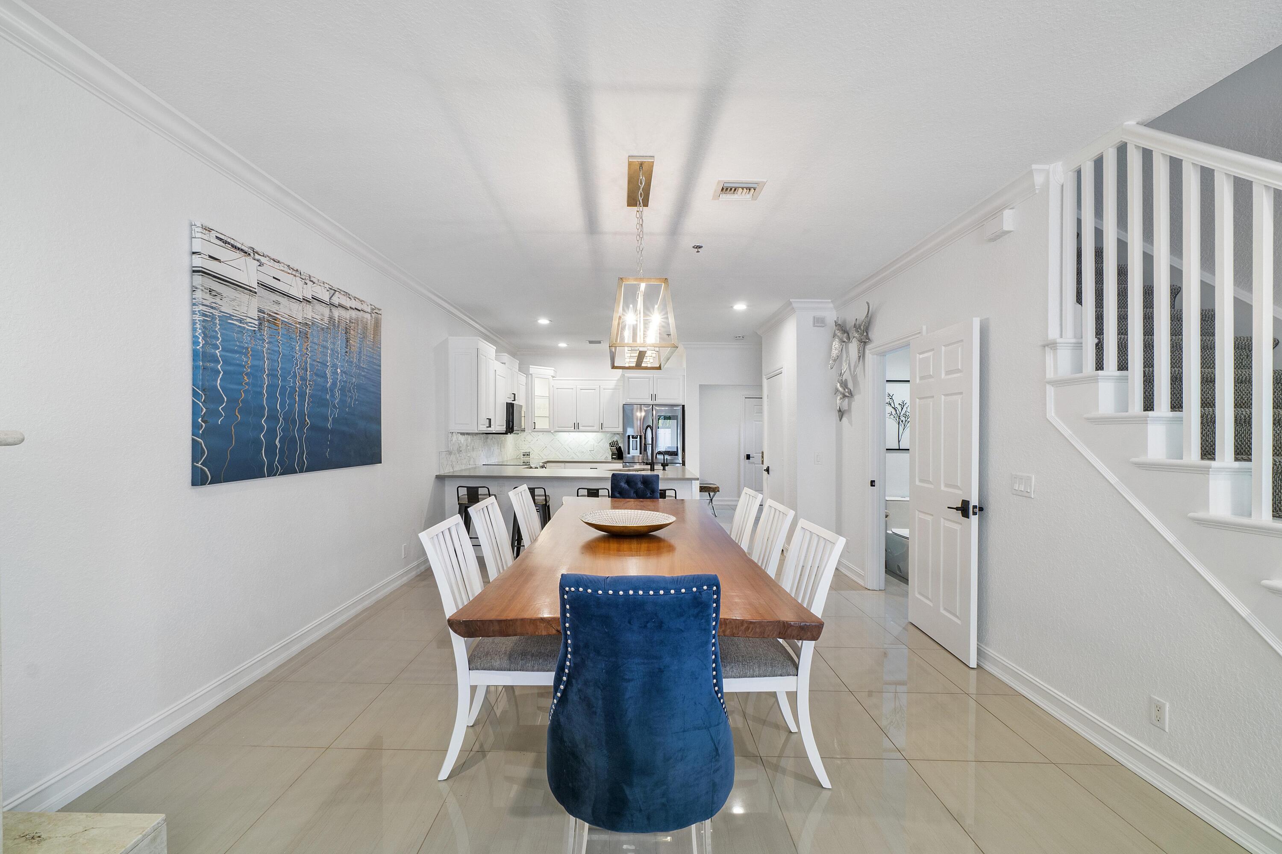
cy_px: 427
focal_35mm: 15
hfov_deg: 100.4
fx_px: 534
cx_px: 641
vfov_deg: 77.3
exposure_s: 1/3
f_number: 11
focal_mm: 10
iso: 160
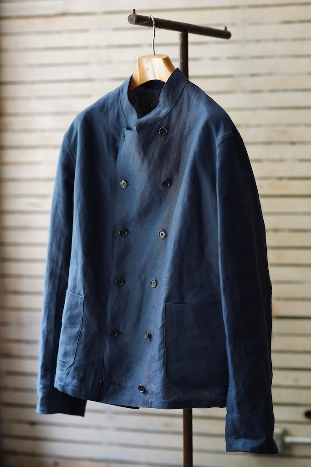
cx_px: 156
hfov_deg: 16.1
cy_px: 234
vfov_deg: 23.9
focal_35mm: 85
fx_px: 1101
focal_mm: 85
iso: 160
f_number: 2.2
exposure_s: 1/60
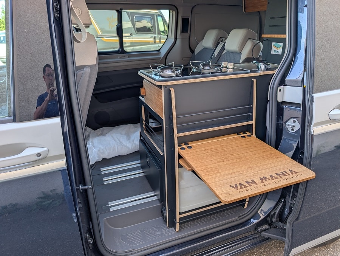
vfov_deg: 56.9
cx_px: 170
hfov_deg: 71.5
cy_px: 128
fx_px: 236
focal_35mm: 24
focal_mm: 6.9
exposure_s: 1/45.5
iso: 16
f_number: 1.68
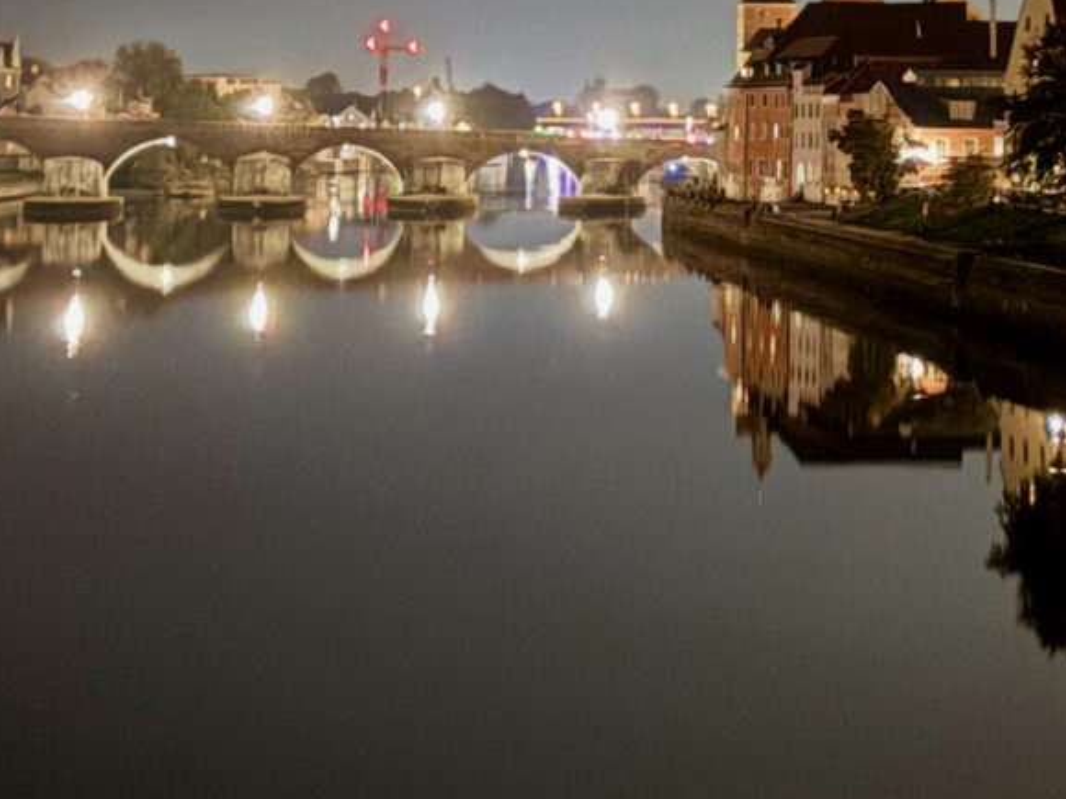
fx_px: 3264
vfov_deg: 13.8
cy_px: -9
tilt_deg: +2.8
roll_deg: -0.4
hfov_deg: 18.0
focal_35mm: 106
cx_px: 1134
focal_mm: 6.93
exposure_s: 1/2
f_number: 1.48
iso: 2000
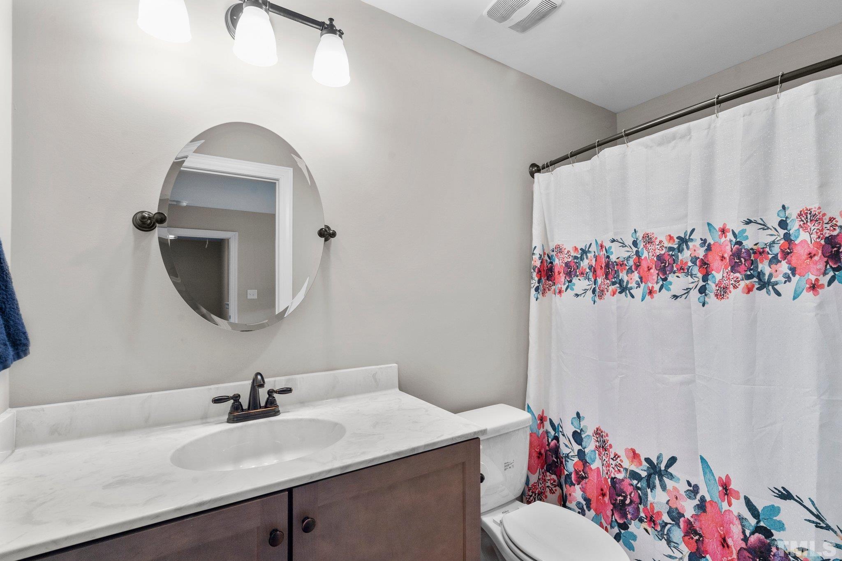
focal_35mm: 16
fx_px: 374
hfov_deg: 96.7
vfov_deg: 73.7
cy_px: 280
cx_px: 421
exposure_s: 1/3
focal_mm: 16
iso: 400
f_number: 9.5
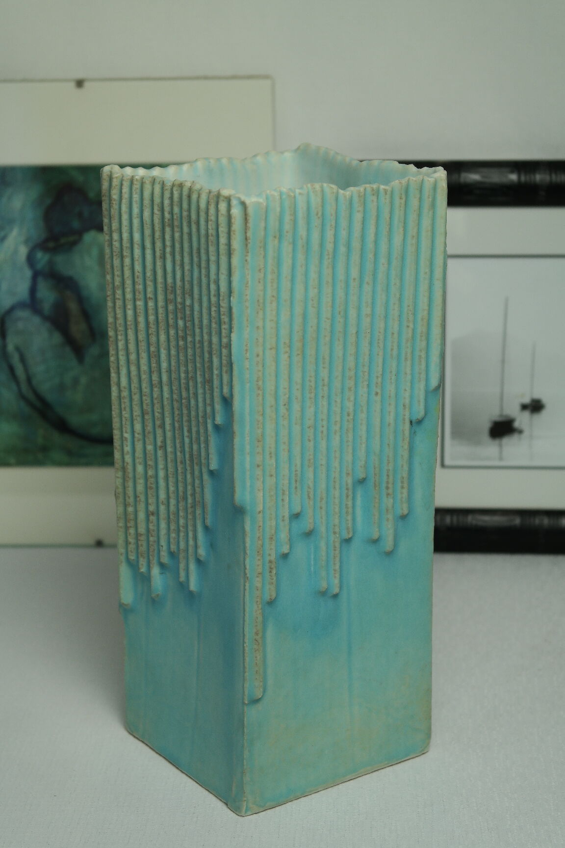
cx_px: 282
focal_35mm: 69
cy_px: 424
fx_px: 1624
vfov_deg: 29.2
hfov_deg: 19.7
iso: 200
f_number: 5.6
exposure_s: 1/30
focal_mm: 45
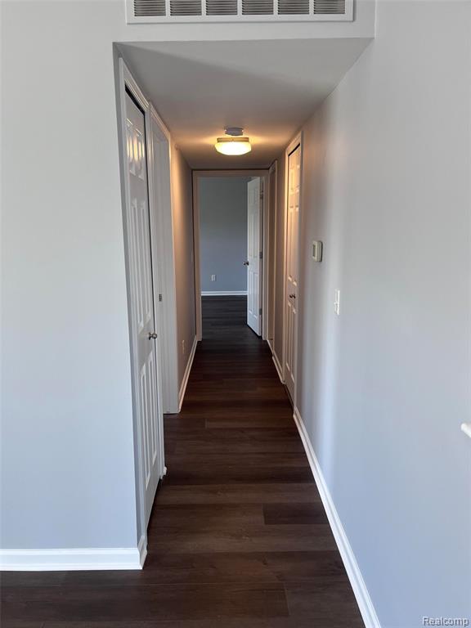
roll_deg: +0.9
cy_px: 314
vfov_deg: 67.3
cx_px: 236
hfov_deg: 53.1
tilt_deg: -12.3
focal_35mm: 26
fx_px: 472
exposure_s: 1/120
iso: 100
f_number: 1.6
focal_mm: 5.1
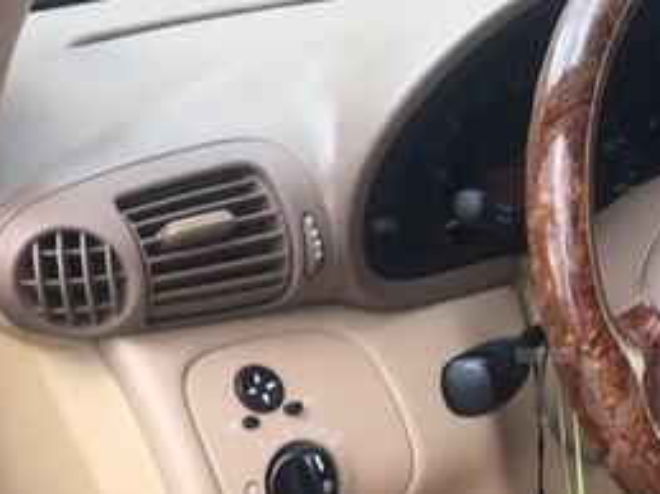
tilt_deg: -25.8
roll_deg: -2.9
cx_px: 777
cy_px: 386
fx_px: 1410
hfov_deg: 24.1
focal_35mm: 74
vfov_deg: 19.7
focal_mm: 4.15
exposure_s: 1/50
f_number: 2.2
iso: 32
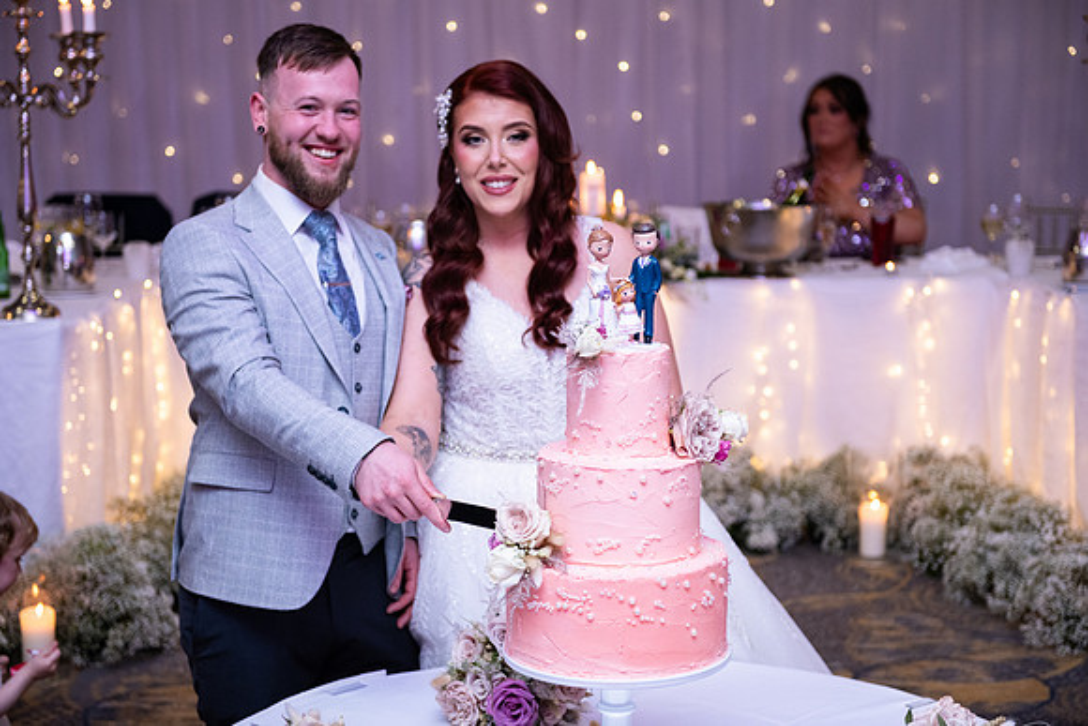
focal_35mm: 62
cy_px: 363
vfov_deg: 21.9
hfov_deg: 32.4
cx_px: 544
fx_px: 1874
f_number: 3.5
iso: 640
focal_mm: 62
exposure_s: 1/160
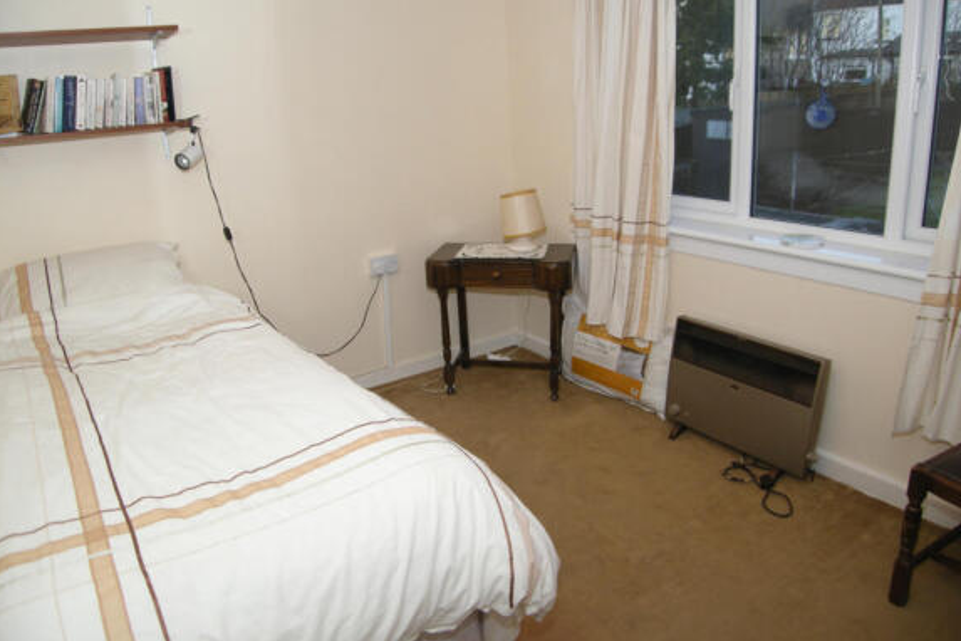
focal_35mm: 37
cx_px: 484
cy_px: 298
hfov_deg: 51.9
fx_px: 988
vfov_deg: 35.9
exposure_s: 1/30
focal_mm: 7.5
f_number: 2.7
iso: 64
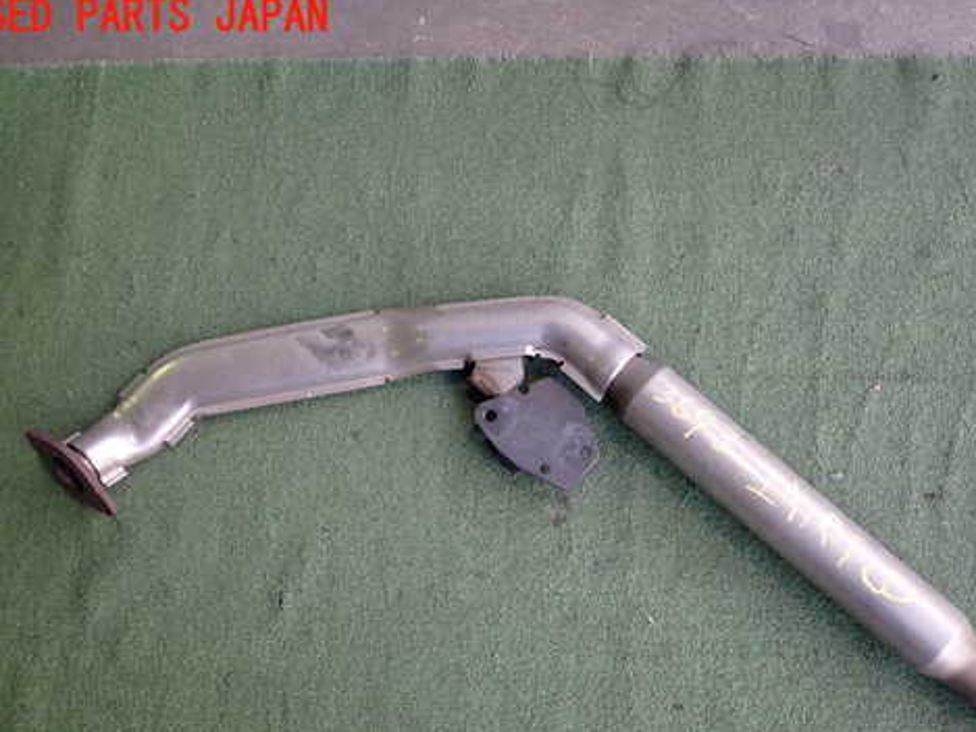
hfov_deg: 56.5
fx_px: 902
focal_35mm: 32
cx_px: 574
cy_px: 460
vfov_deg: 43.8
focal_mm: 4.5
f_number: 2
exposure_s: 1/100
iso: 200
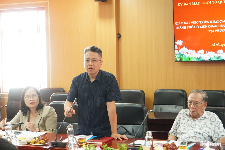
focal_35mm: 72
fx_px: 450
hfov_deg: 28.1
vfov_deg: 18.9
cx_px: 112
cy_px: 75
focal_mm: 48
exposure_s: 1/20
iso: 800
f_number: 5.6
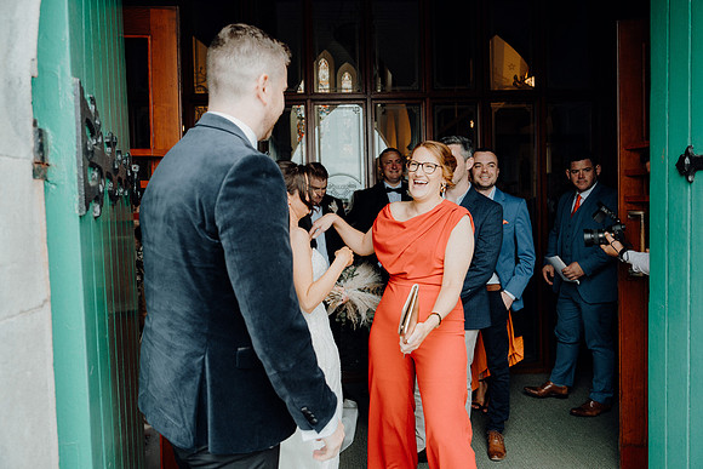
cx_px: 352
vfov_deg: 48.0
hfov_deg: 67.4
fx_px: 527
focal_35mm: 27
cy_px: 234
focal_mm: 27
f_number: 3.5
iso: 320
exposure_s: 1/200
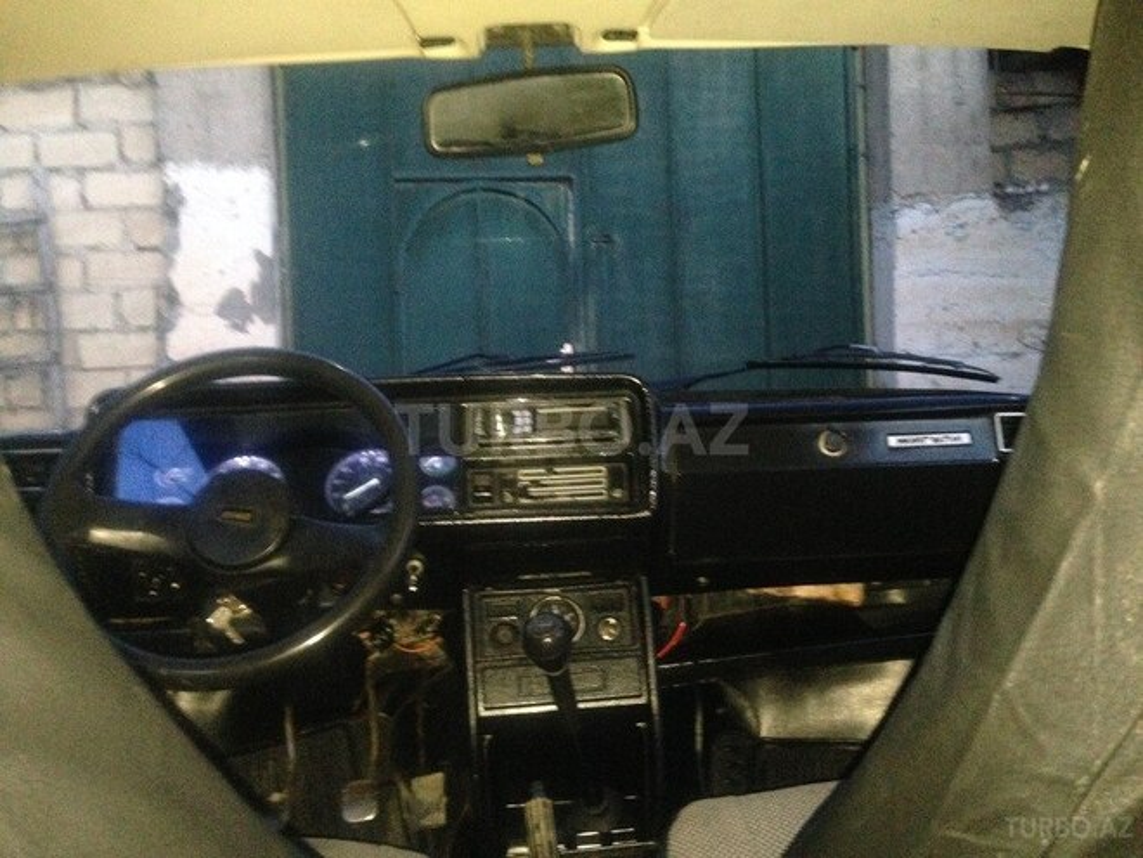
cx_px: 572
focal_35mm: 33
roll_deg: +2.3
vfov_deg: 42.9
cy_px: 429
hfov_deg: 55.4
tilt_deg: +4.4
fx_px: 1090
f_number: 2.4
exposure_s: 1/16
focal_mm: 4.12
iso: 500
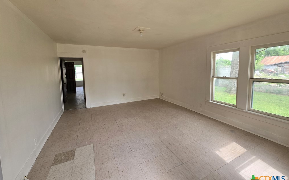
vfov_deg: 78.3
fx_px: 110
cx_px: 145
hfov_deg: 105.3
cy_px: 79
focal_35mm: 14
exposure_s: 1/156
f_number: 2.2
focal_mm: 2.2
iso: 50
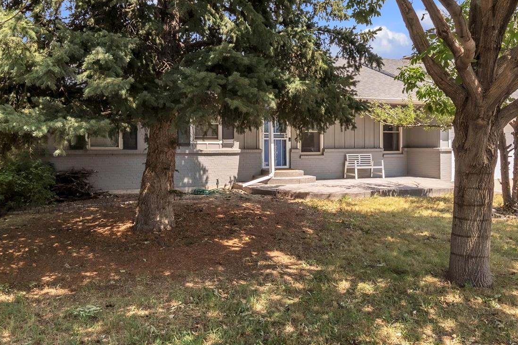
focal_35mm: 32
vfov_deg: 41.0
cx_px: 257
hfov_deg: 58.7
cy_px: 152
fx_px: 460
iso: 250
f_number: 9
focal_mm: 15
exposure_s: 1/125
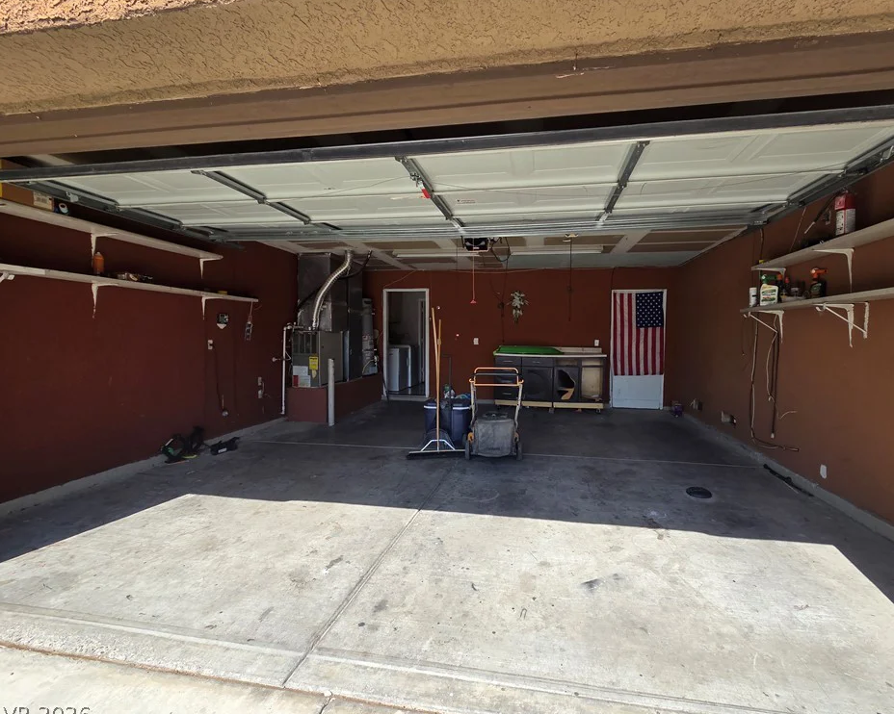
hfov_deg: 100.6
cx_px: 478
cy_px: 360
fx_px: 370
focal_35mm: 14
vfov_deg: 88.0
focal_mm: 2.2
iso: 50
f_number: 2.2
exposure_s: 1/722
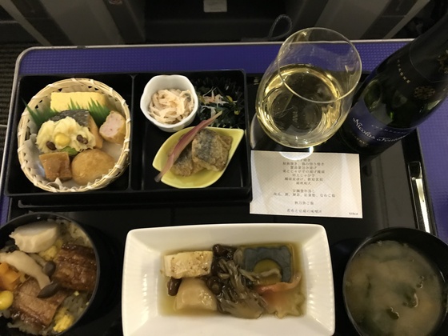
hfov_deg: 63.4
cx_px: 224
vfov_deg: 49.7
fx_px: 362
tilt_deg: -73.5
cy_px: 168
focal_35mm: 28
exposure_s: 1/6
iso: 100
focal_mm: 3.99
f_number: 1.8
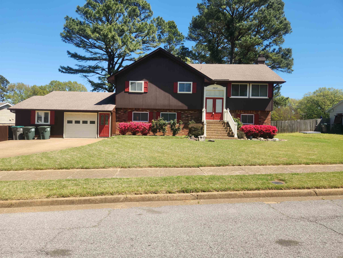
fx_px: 228
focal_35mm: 23
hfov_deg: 73.9
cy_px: 129
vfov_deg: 58.9
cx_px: 172
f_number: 1.8
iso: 20
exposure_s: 1/1050
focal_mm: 5.4
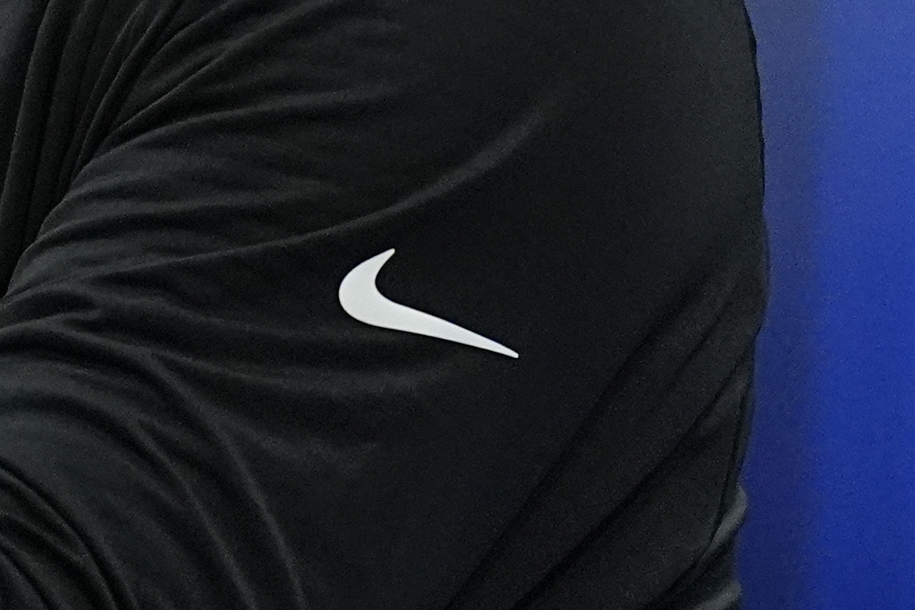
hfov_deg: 0.7
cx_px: -300
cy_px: -317
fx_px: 79918
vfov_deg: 0.4
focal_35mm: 3145
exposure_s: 1/1250
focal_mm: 600
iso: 4000
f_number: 4
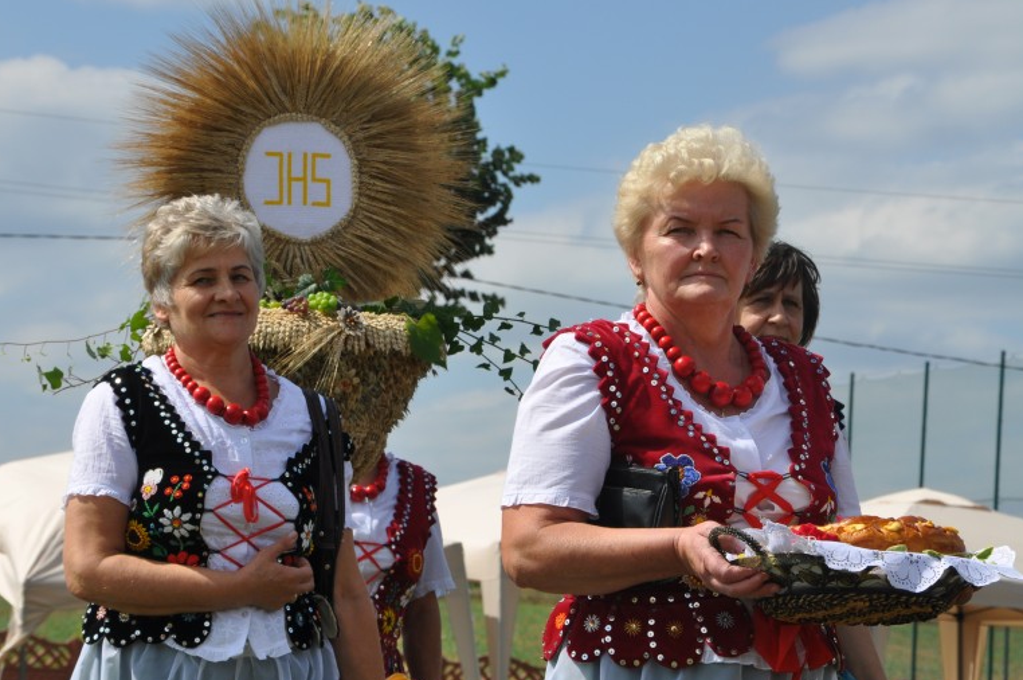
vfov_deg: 9.3
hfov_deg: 13.9
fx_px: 4190
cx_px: 358
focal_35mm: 148
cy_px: 392
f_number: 10
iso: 200
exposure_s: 1/400
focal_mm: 75
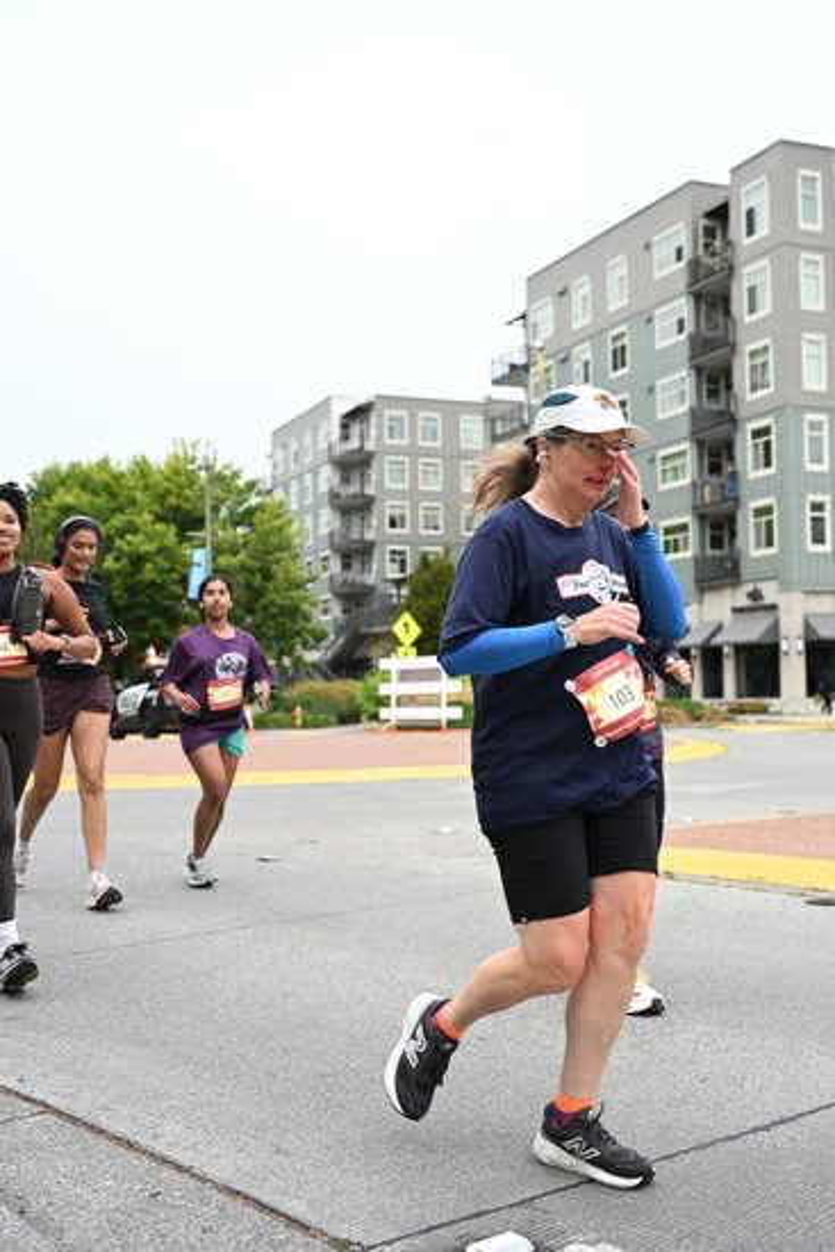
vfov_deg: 48.4
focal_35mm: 40
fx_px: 1391
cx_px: 418
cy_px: 626
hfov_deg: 33.4
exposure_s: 1/800
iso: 1600
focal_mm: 40
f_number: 4
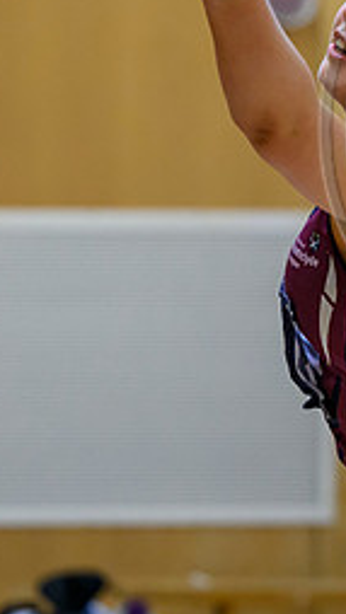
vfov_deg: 5.6
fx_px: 6226
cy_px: 28
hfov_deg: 3.2
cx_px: 378
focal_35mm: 382
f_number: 3.2
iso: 3200
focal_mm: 125
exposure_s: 1/1250
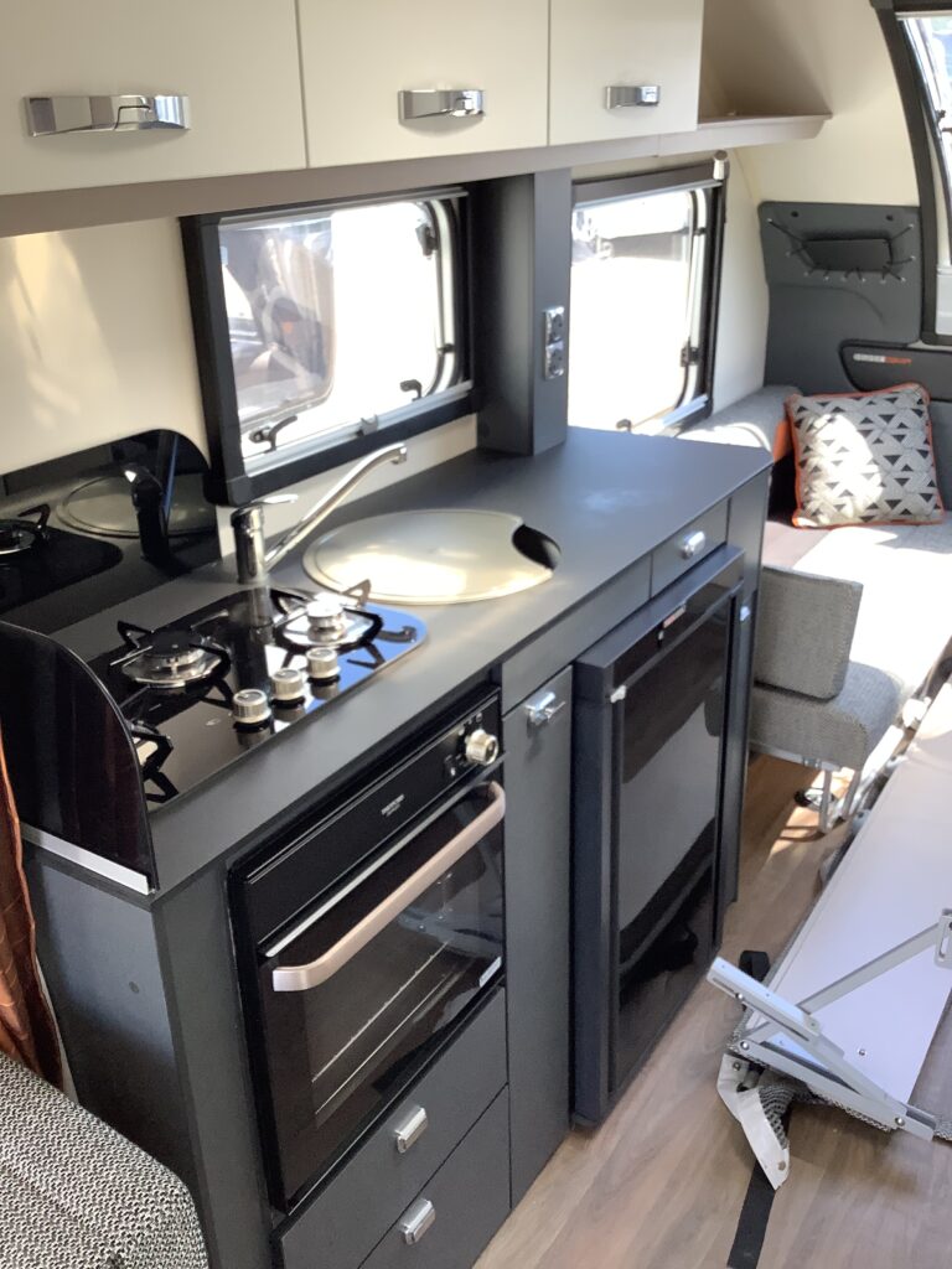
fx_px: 1137
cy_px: 634
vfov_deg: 58.4
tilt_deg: -25.5
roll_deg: +2.0
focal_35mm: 31
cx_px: 476
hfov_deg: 45.4
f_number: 2.4
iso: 80
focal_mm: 3.3
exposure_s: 1/120
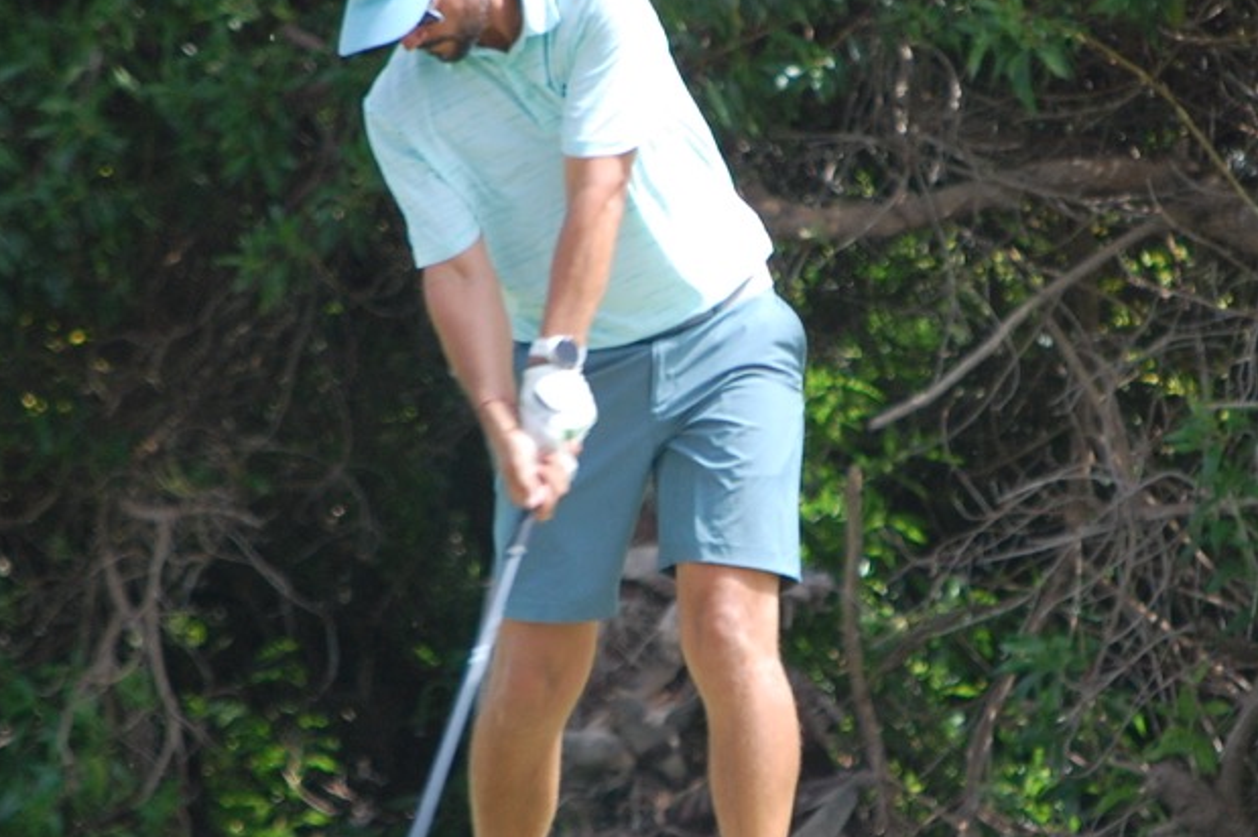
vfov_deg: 2.3
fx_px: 20570
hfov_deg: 3.5
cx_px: 740
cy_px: 474
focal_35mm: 589
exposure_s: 1/500
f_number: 5.6
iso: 500
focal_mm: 190
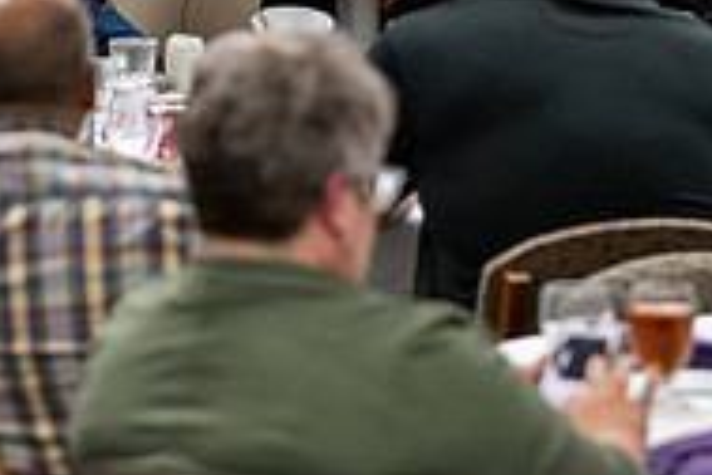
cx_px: 124
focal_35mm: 353
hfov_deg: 5.8
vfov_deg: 3.9
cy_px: -62
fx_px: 6981
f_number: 3.2
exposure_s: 1/200
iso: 2000
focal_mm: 115
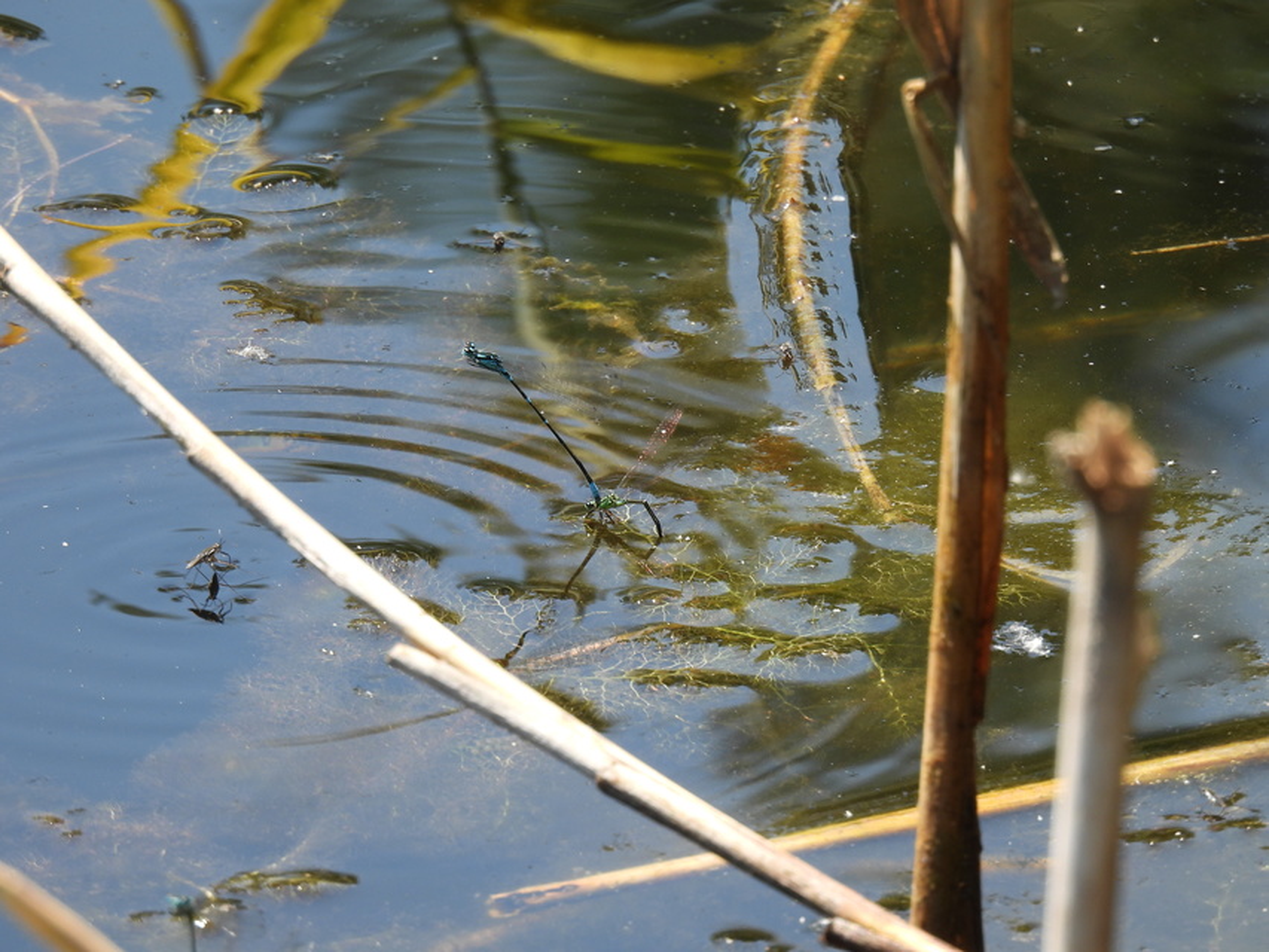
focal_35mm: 850
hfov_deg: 2.3
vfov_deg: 1.8
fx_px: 31165
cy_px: 476
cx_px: 634
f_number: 5.6
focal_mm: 152
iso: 100
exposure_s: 1/200
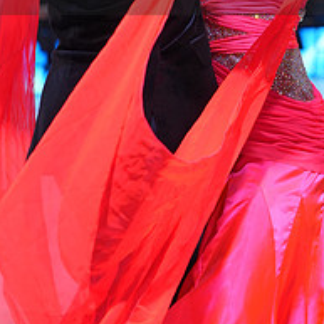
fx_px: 1896
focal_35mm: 179
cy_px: -40
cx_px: 211
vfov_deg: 9.7
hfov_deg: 9.8
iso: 800
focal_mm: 70
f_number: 4
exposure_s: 1/400
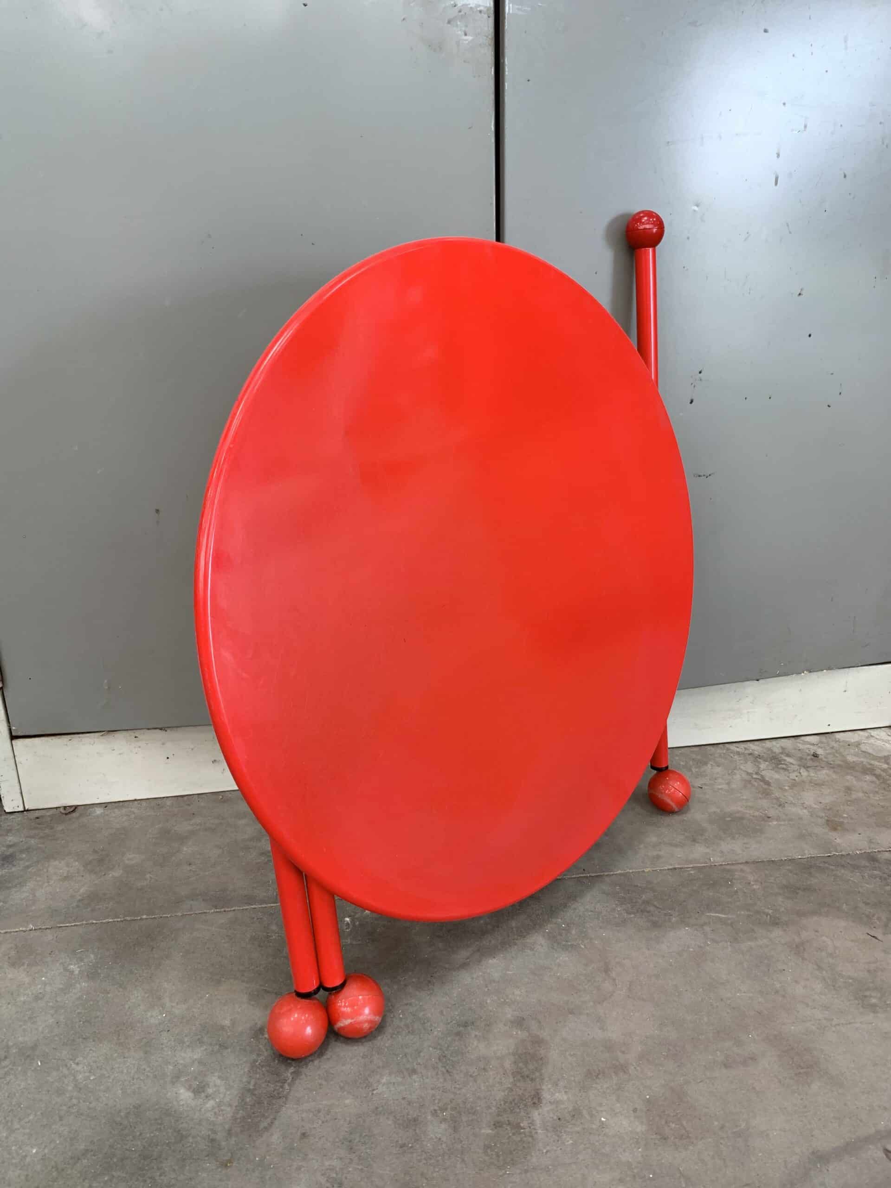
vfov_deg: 67.3
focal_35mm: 26
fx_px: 892
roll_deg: +0.2
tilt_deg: -18.8
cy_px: 594
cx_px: 446
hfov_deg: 53.1
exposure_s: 1/79
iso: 100
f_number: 1.8
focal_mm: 4.25
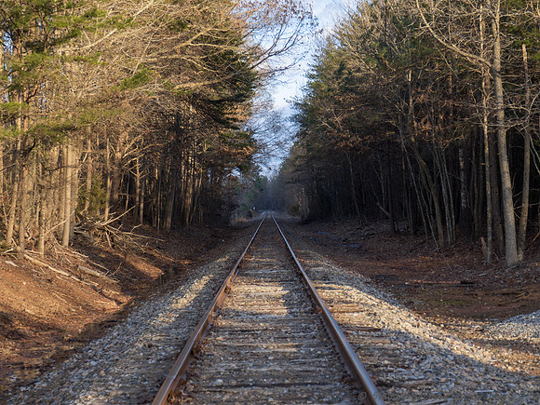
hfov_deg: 22.8
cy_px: 202
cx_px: 270
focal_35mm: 86
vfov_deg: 17.2
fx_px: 1342
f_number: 6
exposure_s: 1/100
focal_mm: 43
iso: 200
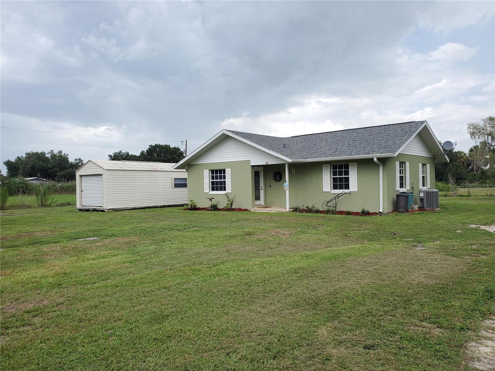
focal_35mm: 26
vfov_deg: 53.1
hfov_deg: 67.3
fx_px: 372
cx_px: 248
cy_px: 186
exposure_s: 1/682
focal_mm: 4.3
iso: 50
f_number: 2.4
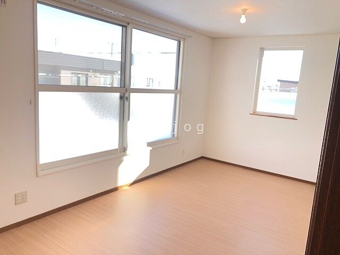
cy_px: 128
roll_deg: -4.1
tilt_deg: -10.9
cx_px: 170
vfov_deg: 49.7
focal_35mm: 28
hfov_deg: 63.4
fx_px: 275
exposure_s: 1/284
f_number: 1.8
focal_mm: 3.99
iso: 20
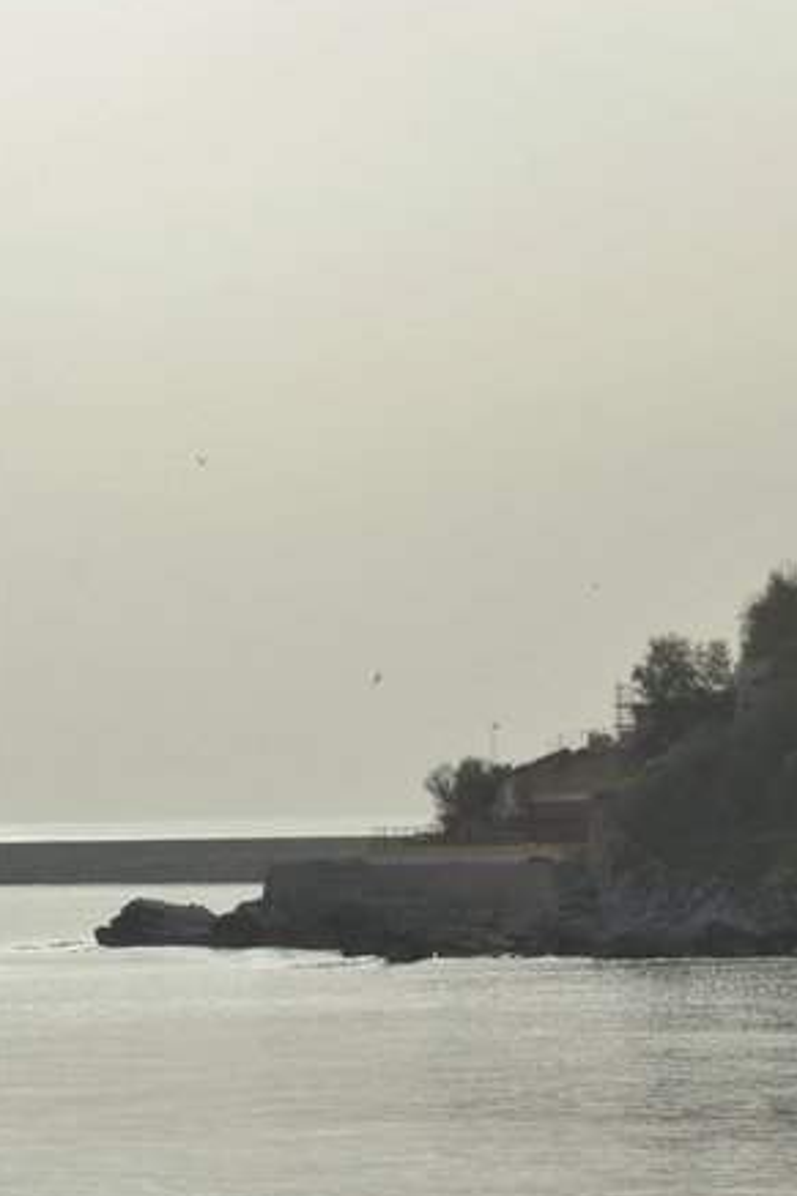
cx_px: 1085
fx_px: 6381
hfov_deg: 7.1
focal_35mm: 192
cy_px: 605
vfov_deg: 10.7
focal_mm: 70
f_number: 10
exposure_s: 1/320
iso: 250
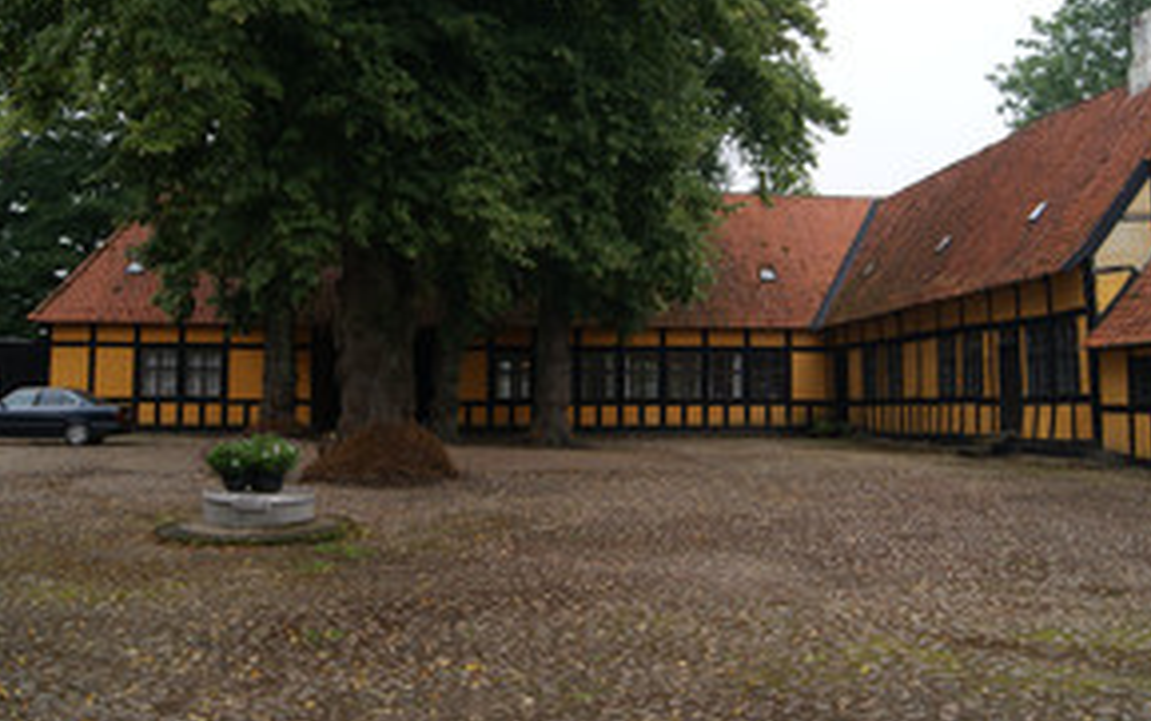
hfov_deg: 51.5
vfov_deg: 33.5
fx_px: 1193
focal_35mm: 38
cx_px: 538
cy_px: 267
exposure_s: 1/60
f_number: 8
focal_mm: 18
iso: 100
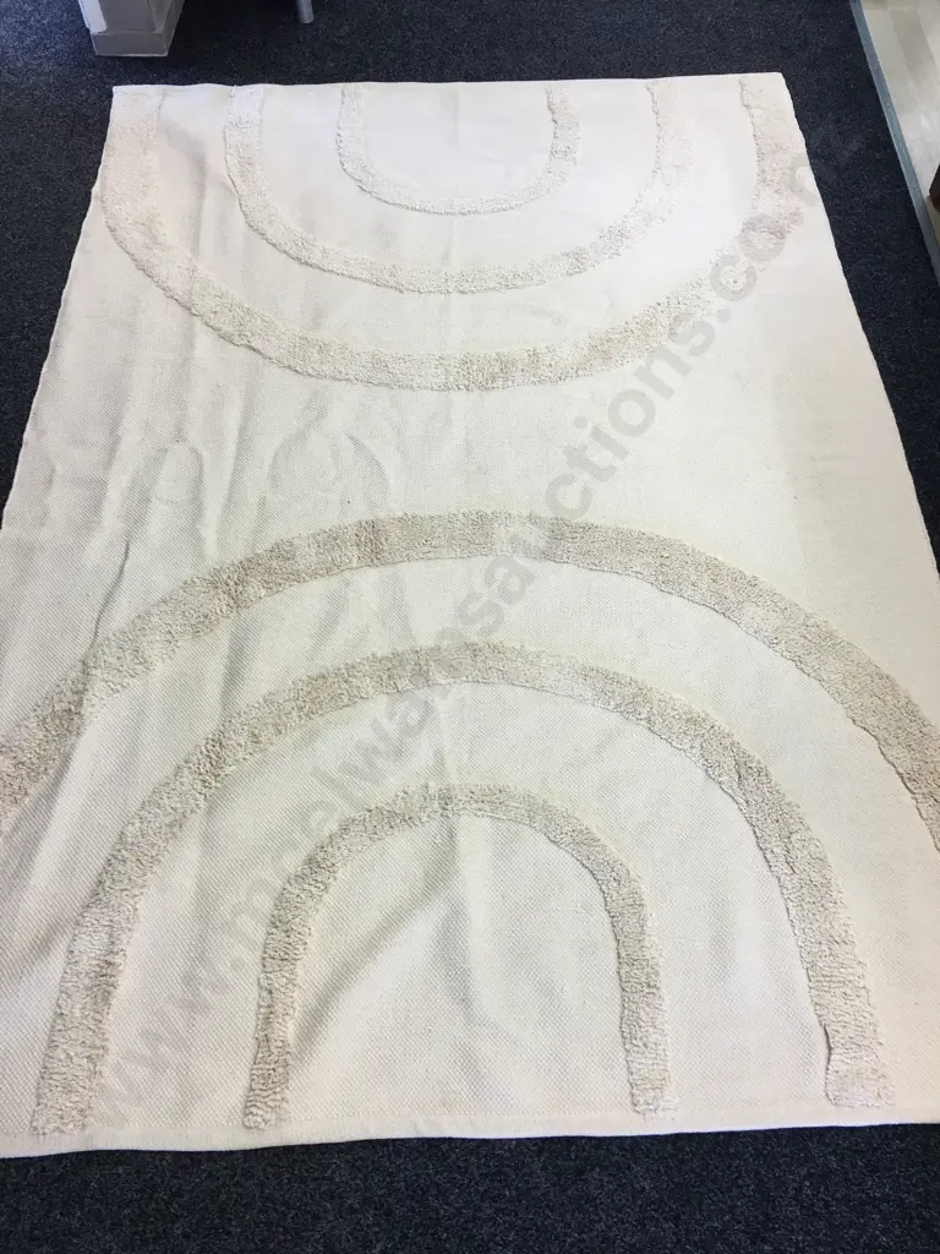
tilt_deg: -55.7
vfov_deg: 61.7
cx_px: 470
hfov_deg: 48.2
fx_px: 1050
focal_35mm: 29
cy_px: 627
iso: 40
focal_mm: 4.15
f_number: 2.2
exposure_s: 1/33
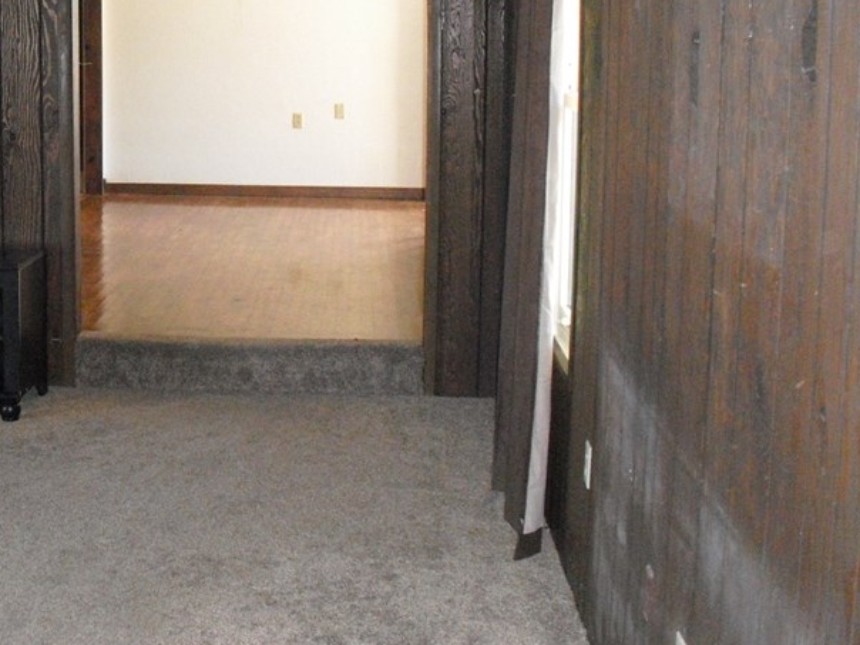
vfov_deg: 23.9
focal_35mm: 61
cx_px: 138
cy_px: 225
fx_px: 1515
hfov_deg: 30.7
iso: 800
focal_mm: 6.3
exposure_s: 1/60
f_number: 3.1
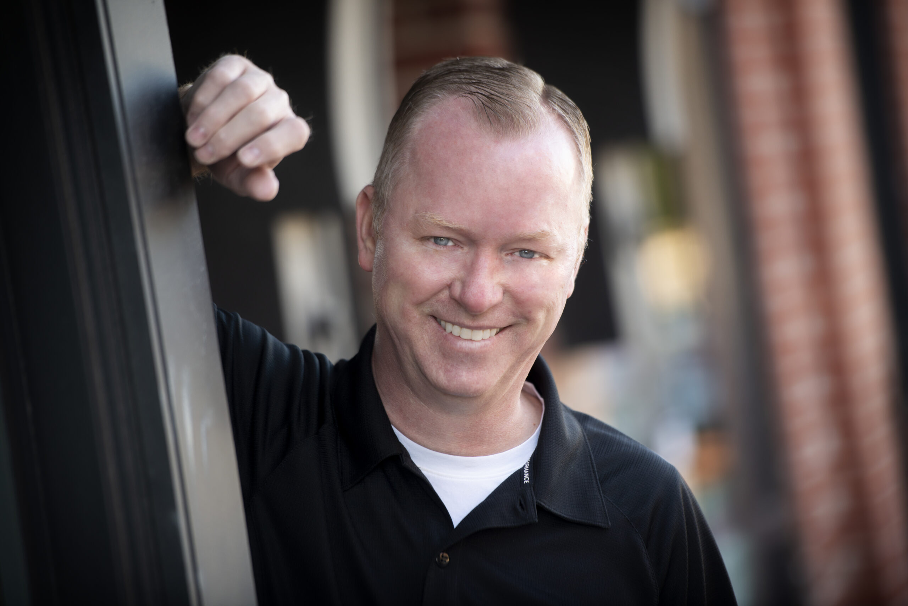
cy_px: 303
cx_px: 454
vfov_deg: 6.9
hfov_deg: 10.3
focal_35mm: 200
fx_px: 5046
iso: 200
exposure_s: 1/160
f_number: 2.8
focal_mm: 200
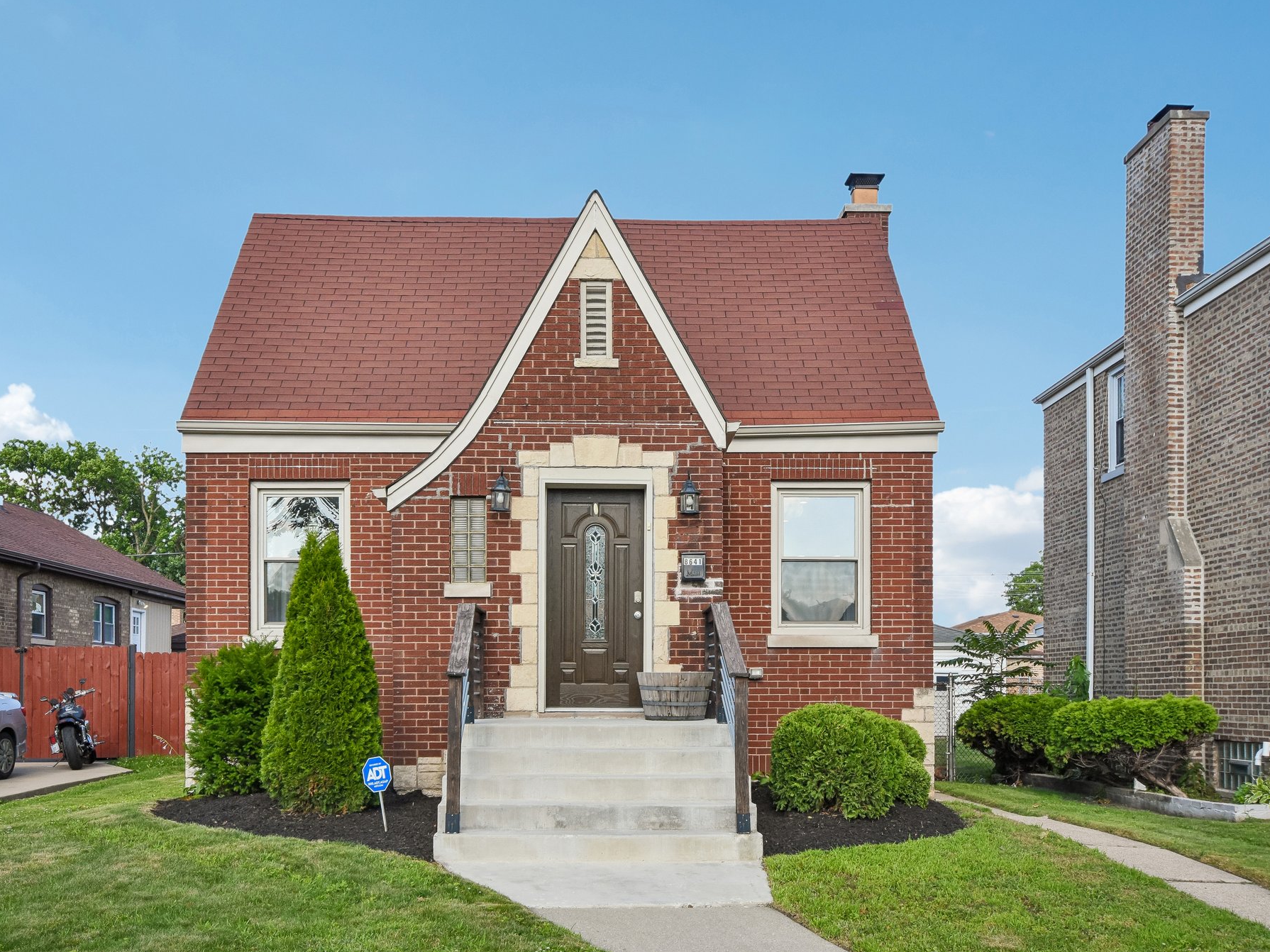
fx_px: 1211
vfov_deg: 42.9
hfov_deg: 55.3
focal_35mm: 33
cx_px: 610
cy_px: 470
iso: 500
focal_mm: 20
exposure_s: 1/640
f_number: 8
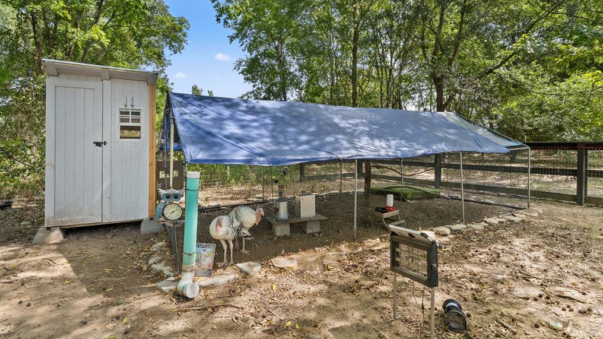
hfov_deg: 89.6
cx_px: 302
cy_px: 147
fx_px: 304
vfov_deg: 58.1
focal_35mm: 19
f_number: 10
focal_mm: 18
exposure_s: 1/20
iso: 400
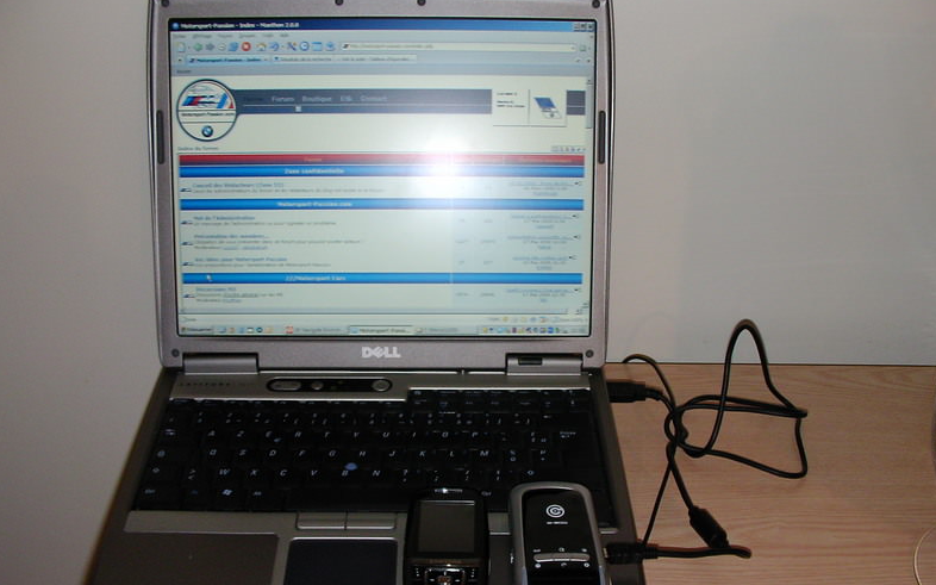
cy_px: 332
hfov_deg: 48.2
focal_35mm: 41
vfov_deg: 31.2
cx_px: 464
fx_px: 1046
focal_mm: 5.8
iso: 100
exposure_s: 1/30
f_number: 3.5
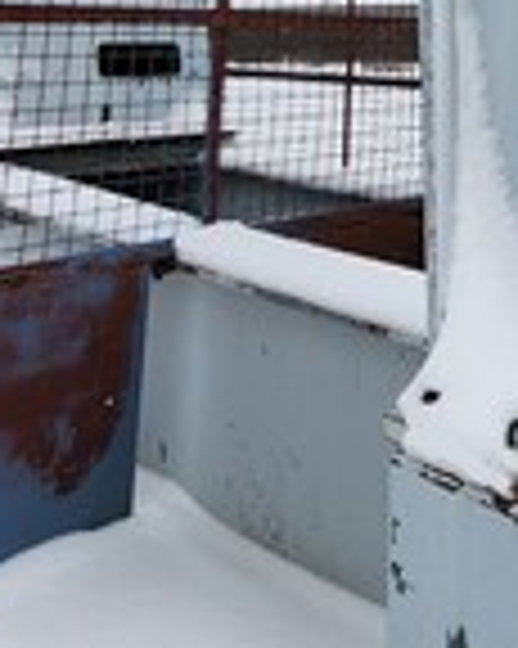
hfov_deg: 31.2
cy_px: -209
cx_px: 414
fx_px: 902
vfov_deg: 30.5
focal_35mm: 47
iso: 40
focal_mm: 1.74
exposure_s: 1/1055
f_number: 2.2
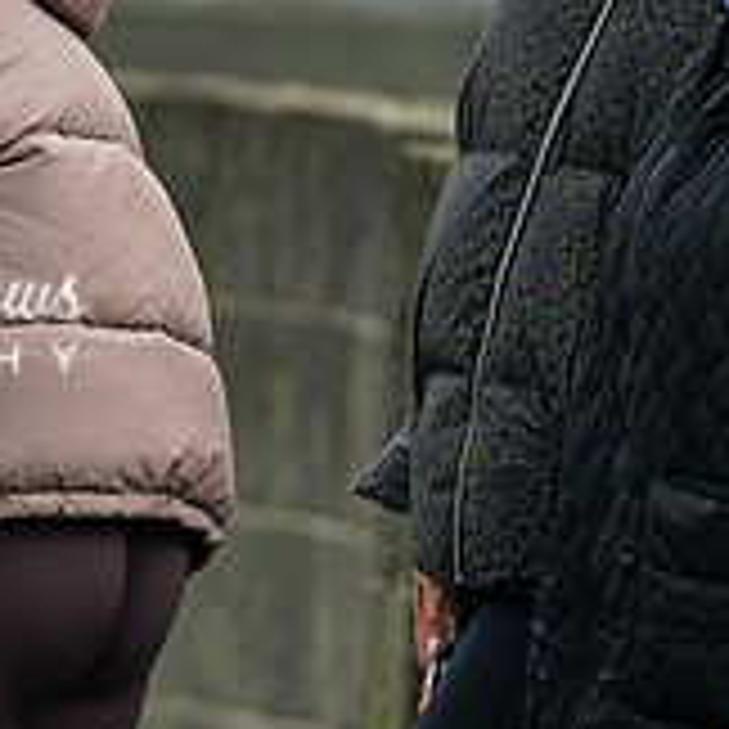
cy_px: 216
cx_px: -220
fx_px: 32666
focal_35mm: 1371
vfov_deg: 1.3
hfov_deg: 1.3
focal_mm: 300
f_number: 2.8
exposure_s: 1/1600
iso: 400
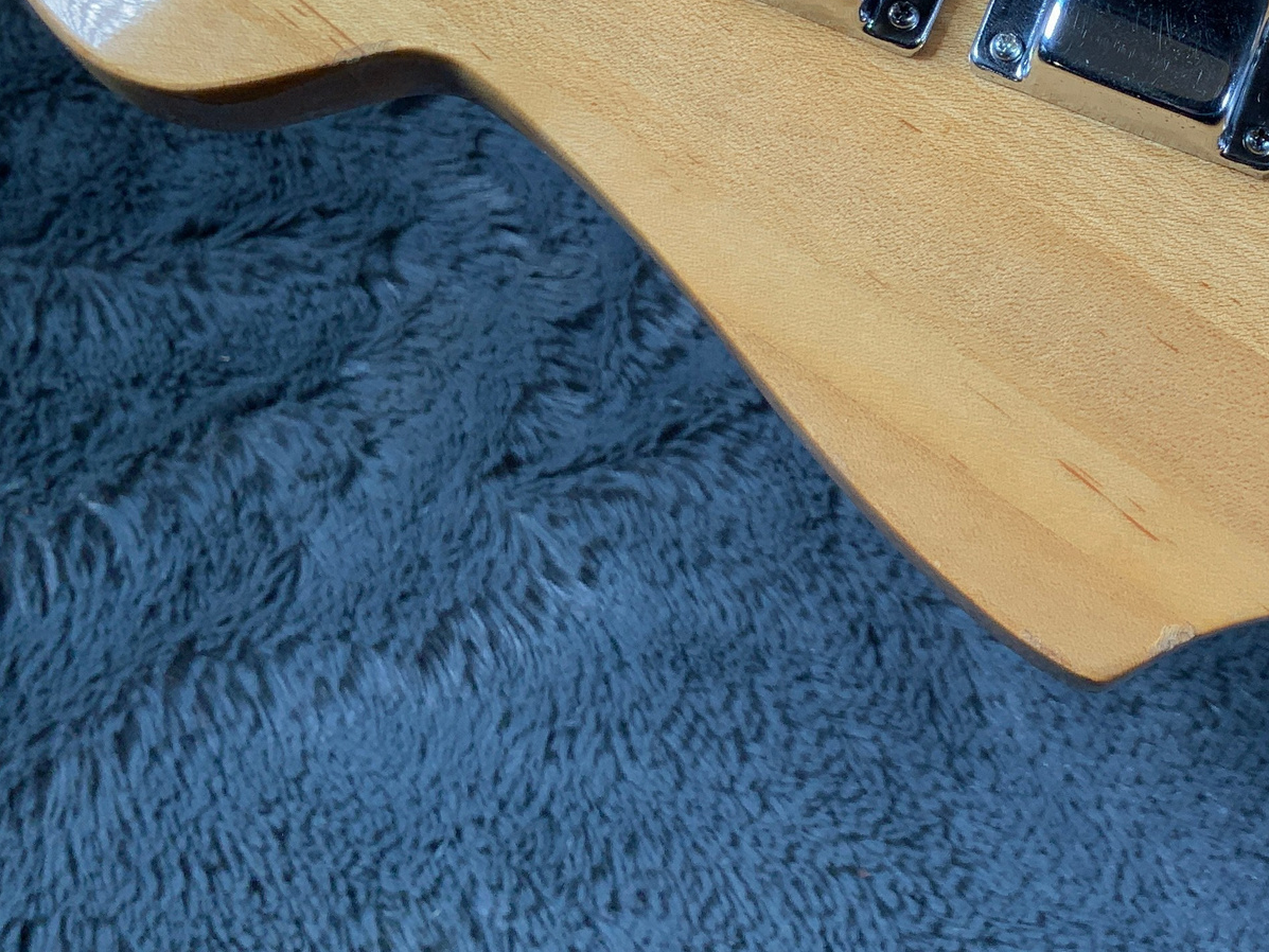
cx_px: 1151
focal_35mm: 62
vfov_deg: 23.2
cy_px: 163
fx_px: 2273
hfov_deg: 29.8
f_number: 1.8
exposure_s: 1/156
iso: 20
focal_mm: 3
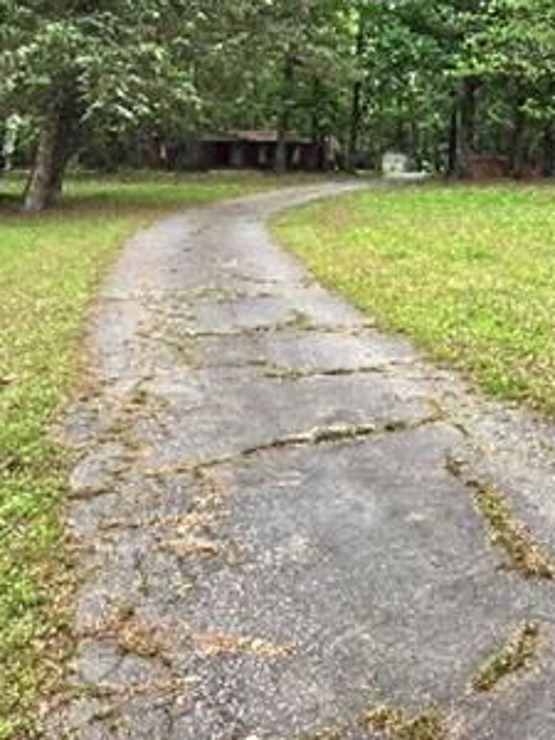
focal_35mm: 37
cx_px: 691
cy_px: 78
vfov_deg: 45.6
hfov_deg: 31.4
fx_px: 791
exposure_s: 1/1667
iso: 32
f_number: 1.9
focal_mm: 2.2
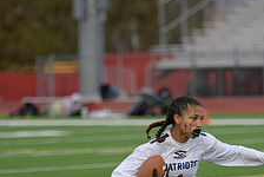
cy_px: 182
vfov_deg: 3.4
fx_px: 2944
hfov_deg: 5.1
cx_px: 171
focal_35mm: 401
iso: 1250
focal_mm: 155
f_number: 2.8
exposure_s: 1/3200
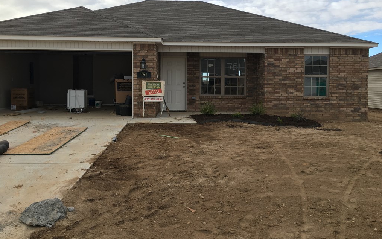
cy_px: 97
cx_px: 192
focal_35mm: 31
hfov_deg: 61.2
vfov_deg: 40.5
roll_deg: +0.9
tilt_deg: -1.7
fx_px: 323
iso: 25
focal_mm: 4.15
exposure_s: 1/553
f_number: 2.2
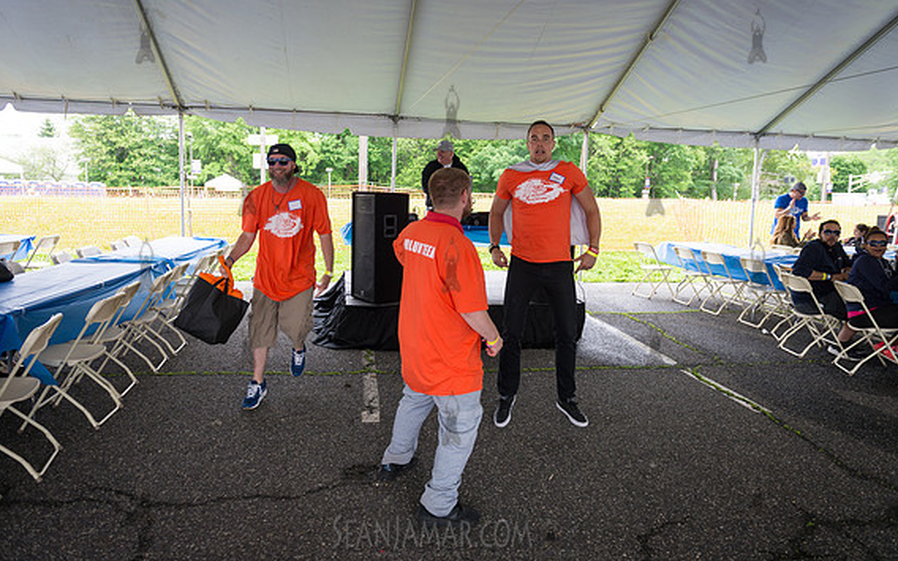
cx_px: 451
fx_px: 612
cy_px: 265
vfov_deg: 49.3
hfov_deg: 72.5
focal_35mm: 25
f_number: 4
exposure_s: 1/250
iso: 200
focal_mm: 24
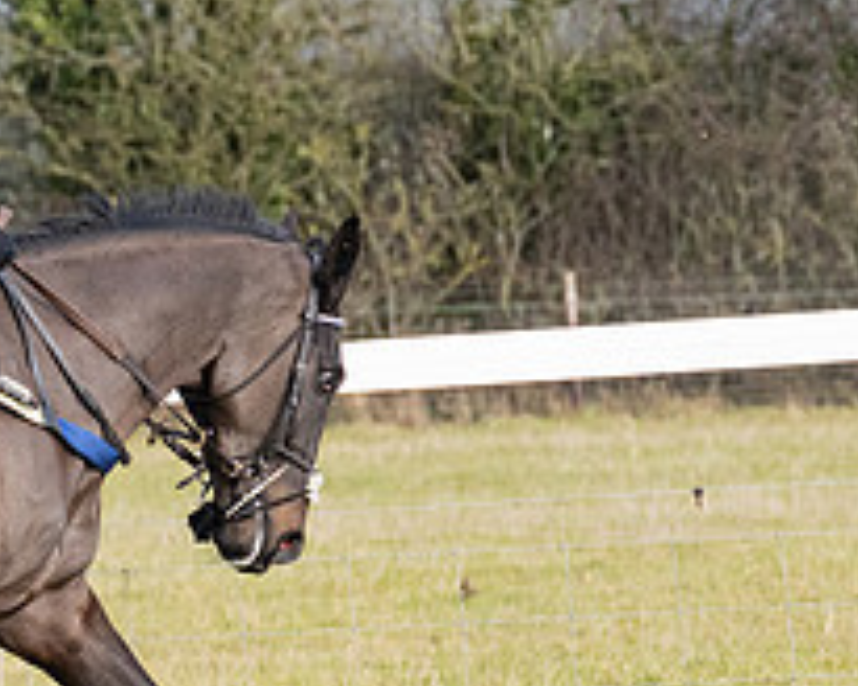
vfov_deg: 3.1
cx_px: -4
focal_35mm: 507
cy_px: 646
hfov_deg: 3.8
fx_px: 12874
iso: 800
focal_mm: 115
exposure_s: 1/2500
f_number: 5
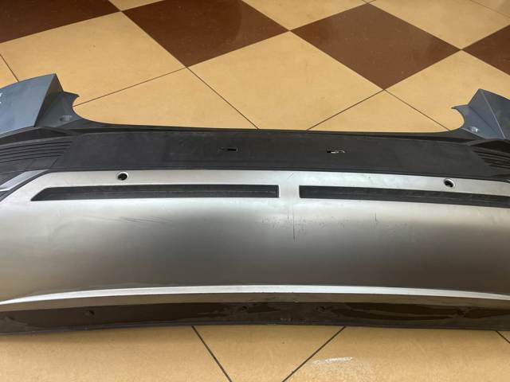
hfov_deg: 67.3
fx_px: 383
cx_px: 255
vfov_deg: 53.1
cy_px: 191
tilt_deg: -49.8
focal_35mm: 26
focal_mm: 5.1
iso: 100
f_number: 1.6
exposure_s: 1/100
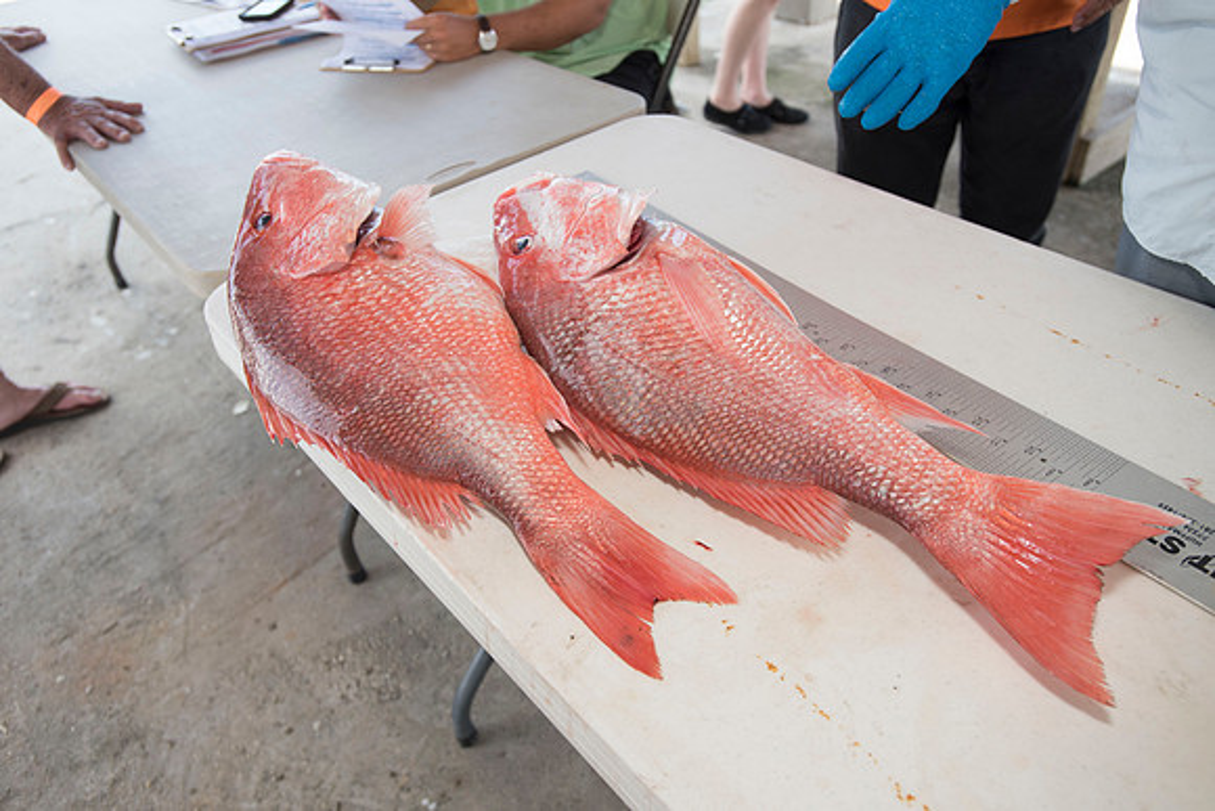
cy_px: 406
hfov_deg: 69.4
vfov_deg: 49.6
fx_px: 878
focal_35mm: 26
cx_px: 608
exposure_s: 1/500
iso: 500
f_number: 4
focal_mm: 26
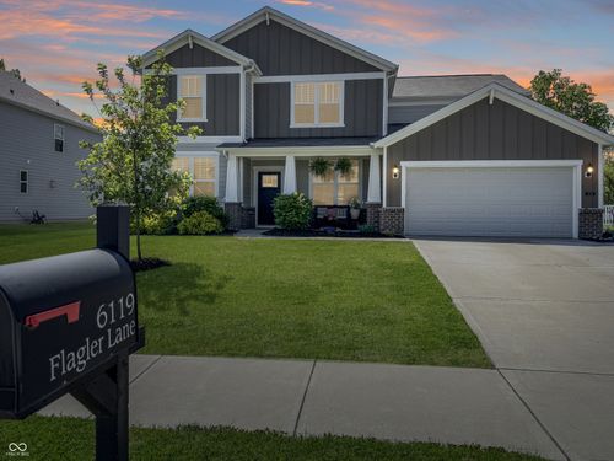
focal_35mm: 24
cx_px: 307
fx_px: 426
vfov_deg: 56.8
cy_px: 230
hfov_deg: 71.6
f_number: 1.78
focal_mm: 6.76
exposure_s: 1/4950
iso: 80
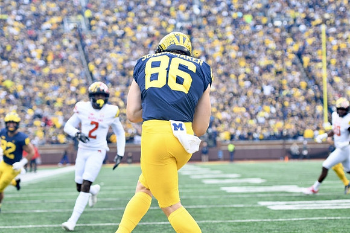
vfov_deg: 10.6
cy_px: 116
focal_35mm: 129
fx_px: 1253
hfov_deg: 15.9
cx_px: 175
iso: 800
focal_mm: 86
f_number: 2.8
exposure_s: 1/1250
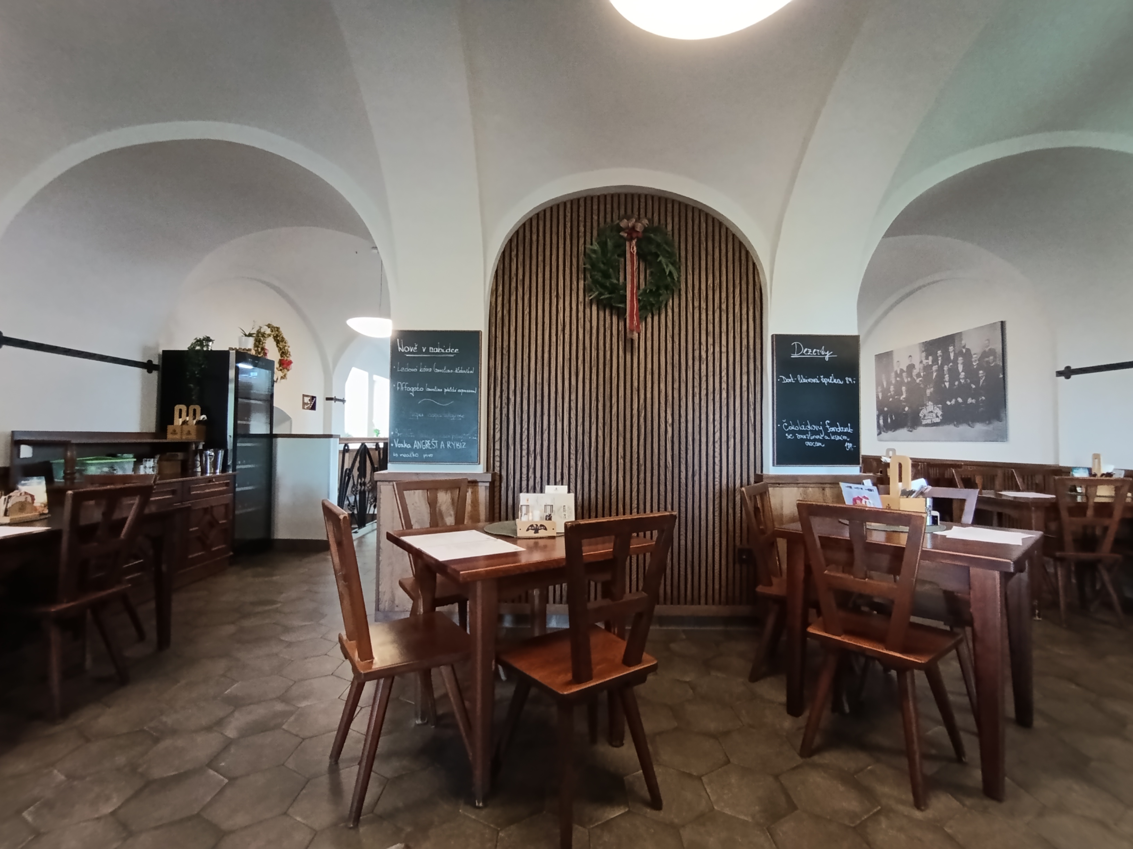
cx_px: 566
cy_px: 424
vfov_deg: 78.1
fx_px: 524
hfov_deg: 94.5
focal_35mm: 16
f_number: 2.2
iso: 1000
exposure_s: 1/20
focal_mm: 1.65
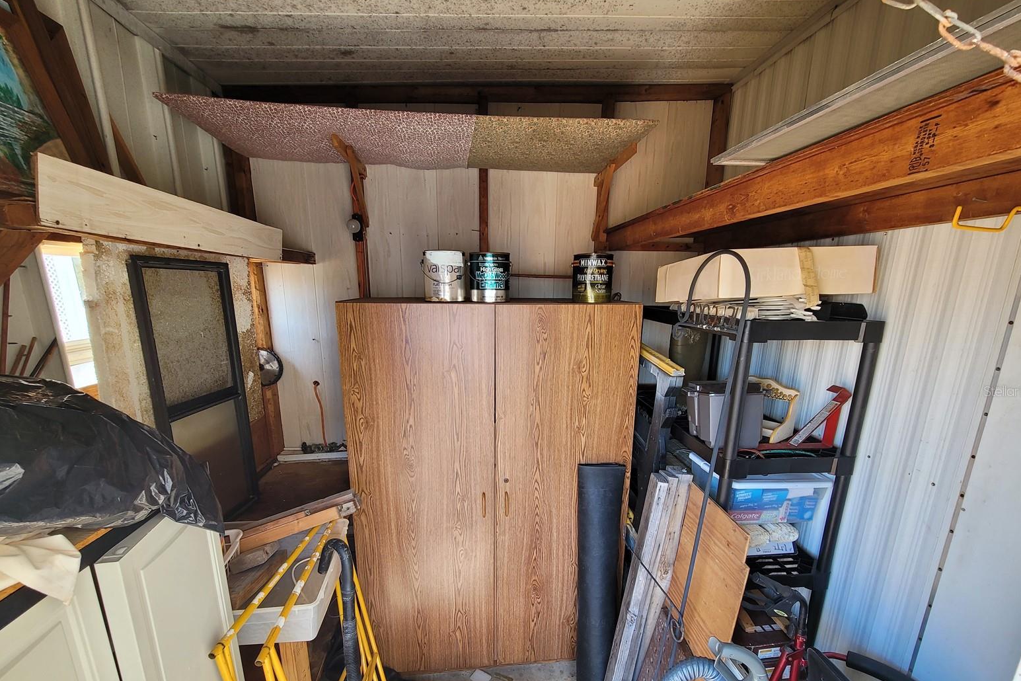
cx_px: 517
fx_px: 397
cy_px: 391
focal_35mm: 14
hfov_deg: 104.2
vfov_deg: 80.7
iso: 80
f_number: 2.2
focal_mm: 2.2
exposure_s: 1/50
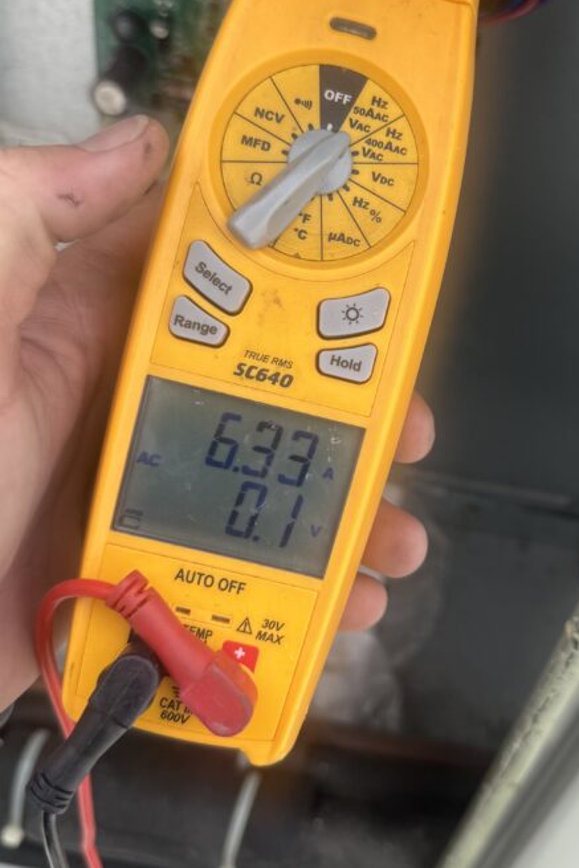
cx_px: 403
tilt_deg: -45.4
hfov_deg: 33.8
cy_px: 366
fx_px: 940
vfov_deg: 49.4
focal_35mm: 39
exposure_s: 1/780
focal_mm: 6.76
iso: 80
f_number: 1.78
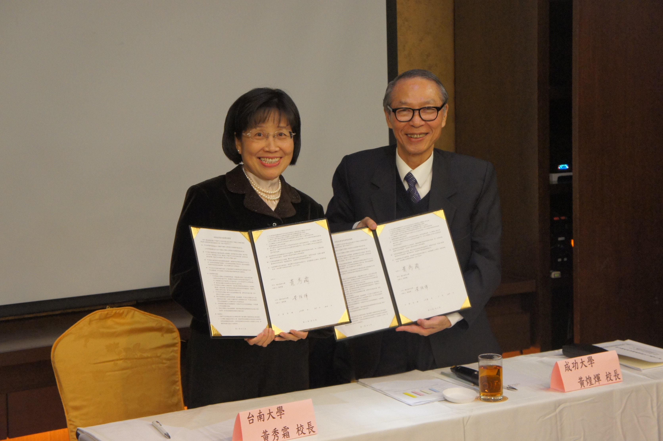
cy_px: 220
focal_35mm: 69
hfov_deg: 29.3
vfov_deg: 19.7
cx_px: 332
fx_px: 1270
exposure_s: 1/60
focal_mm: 46
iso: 1600
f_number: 5
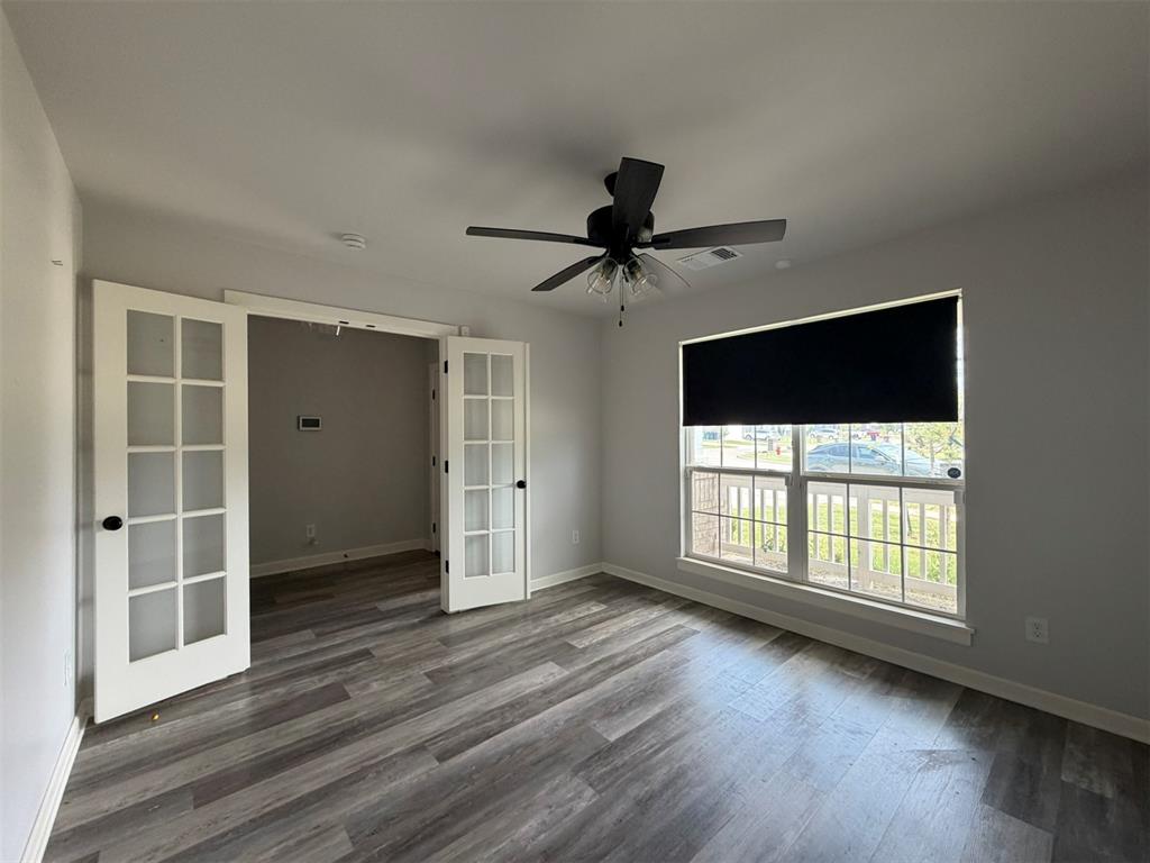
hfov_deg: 102.1
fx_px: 465
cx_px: 575
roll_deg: +0.5
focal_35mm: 14
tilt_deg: +0.5
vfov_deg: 85.7
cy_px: 432
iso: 200
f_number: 2.2
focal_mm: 2.22
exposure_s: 1/121
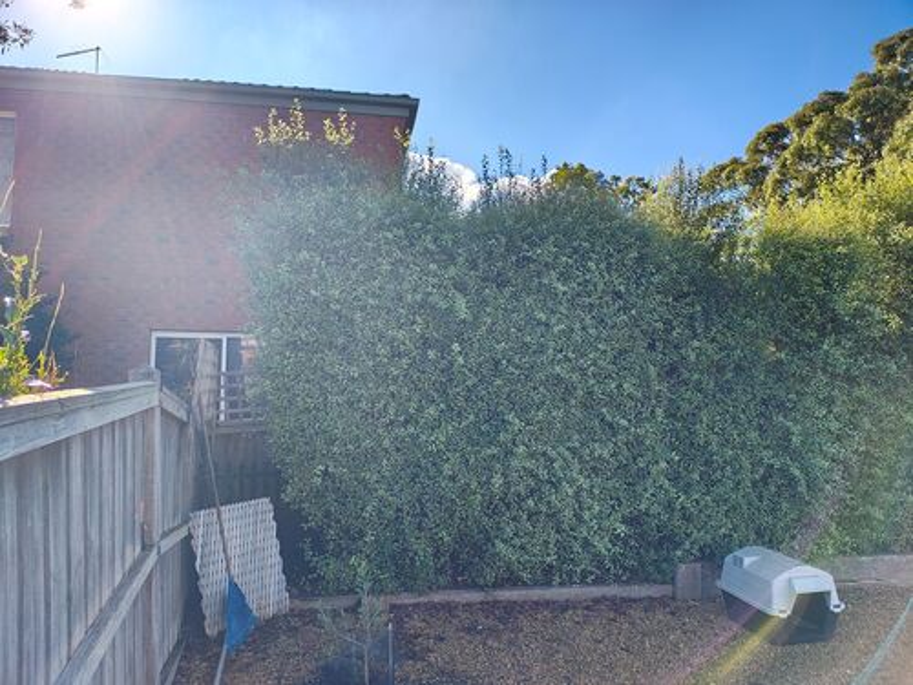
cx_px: 456
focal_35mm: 25
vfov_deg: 54.9
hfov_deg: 69.4
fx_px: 659
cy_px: 342
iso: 105
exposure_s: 1/200
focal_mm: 5.89
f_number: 1.4
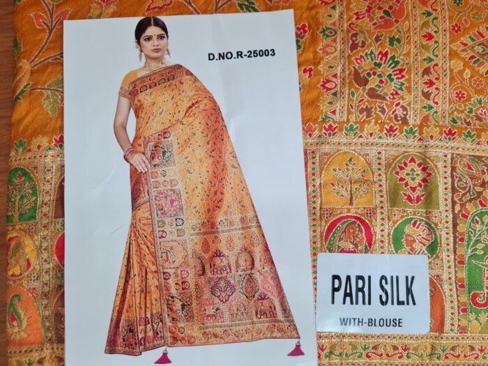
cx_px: 244
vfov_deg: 53.1
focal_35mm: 26
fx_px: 367
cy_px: 183
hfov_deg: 67.3
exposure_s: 1/60
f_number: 1.8
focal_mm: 5.4
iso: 160
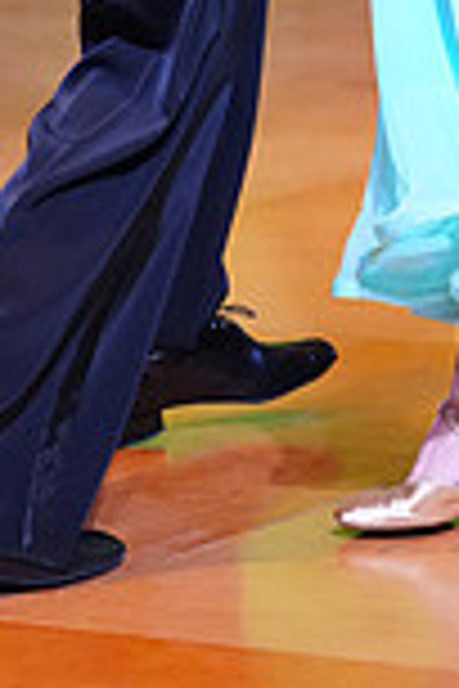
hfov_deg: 5.2
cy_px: -432
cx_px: 461
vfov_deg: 7.6
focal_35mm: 265
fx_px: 5068
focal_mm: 70
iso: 5000
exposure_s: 1/500
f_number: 2.8
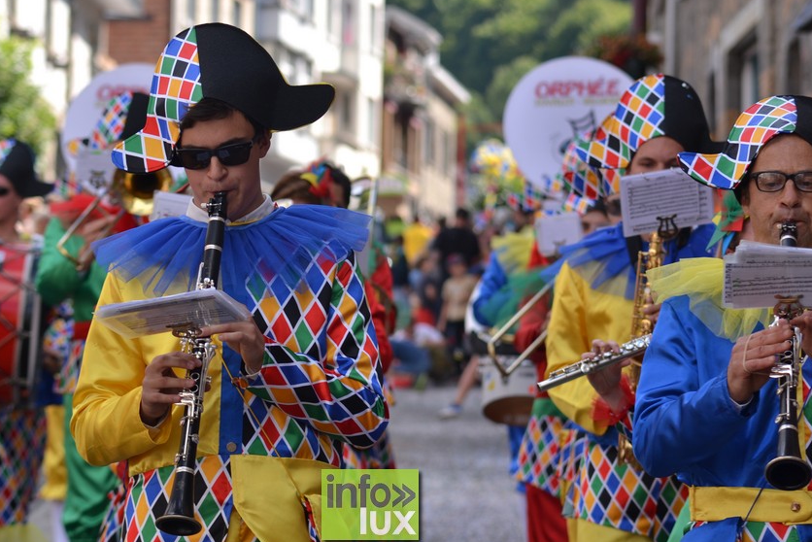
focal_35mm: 169
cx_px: 370
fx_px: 3813
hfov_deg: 12.2
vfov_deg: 8.1
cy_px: 216
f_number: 4
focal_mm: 92
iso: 100
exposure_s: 1/400
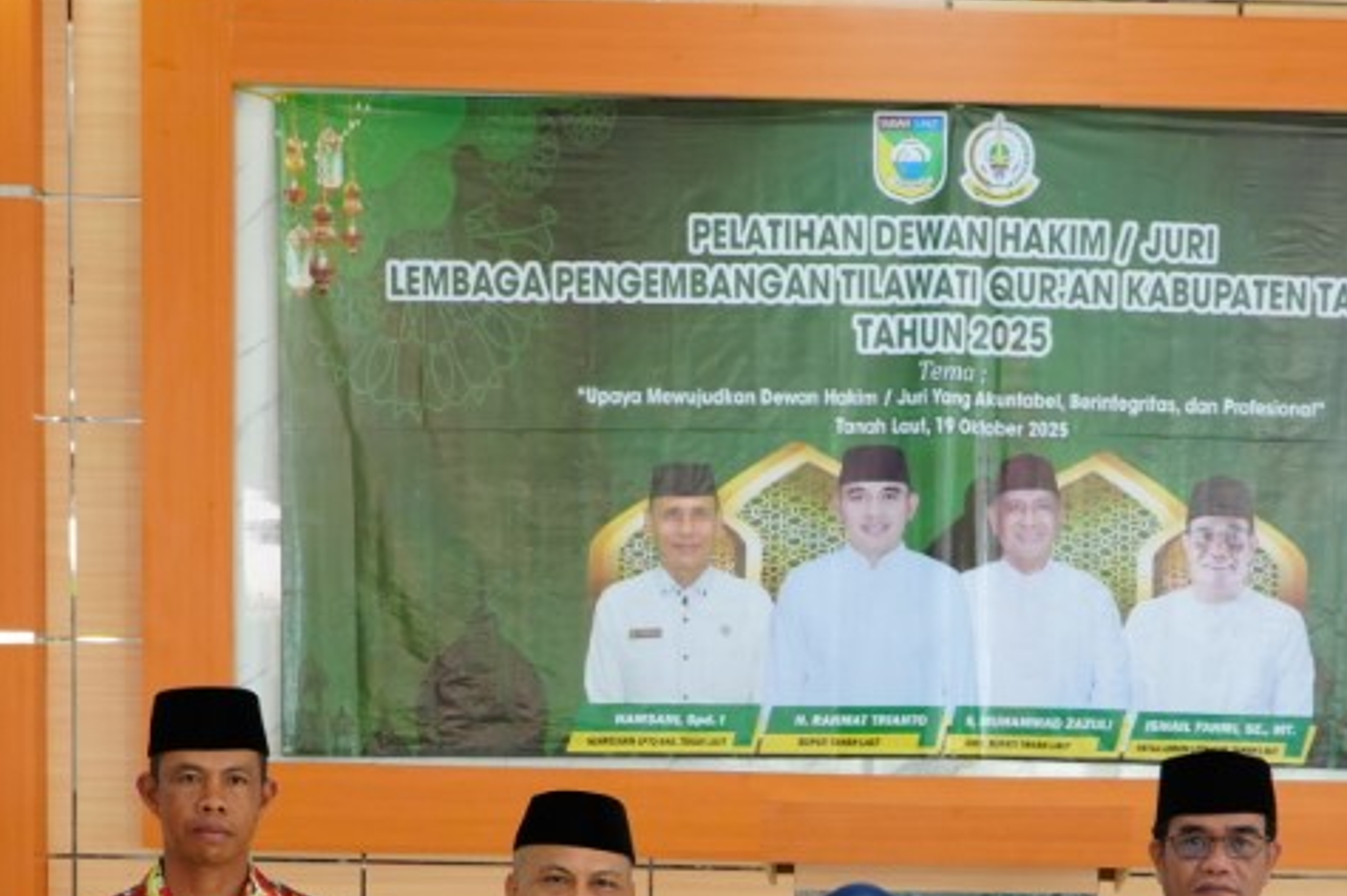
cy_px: 978
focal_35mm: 91
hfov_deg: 22.2
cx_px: 1010
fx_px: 3402
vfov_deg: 14.7
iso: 500
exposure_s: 1/40
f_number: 4
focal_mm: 24
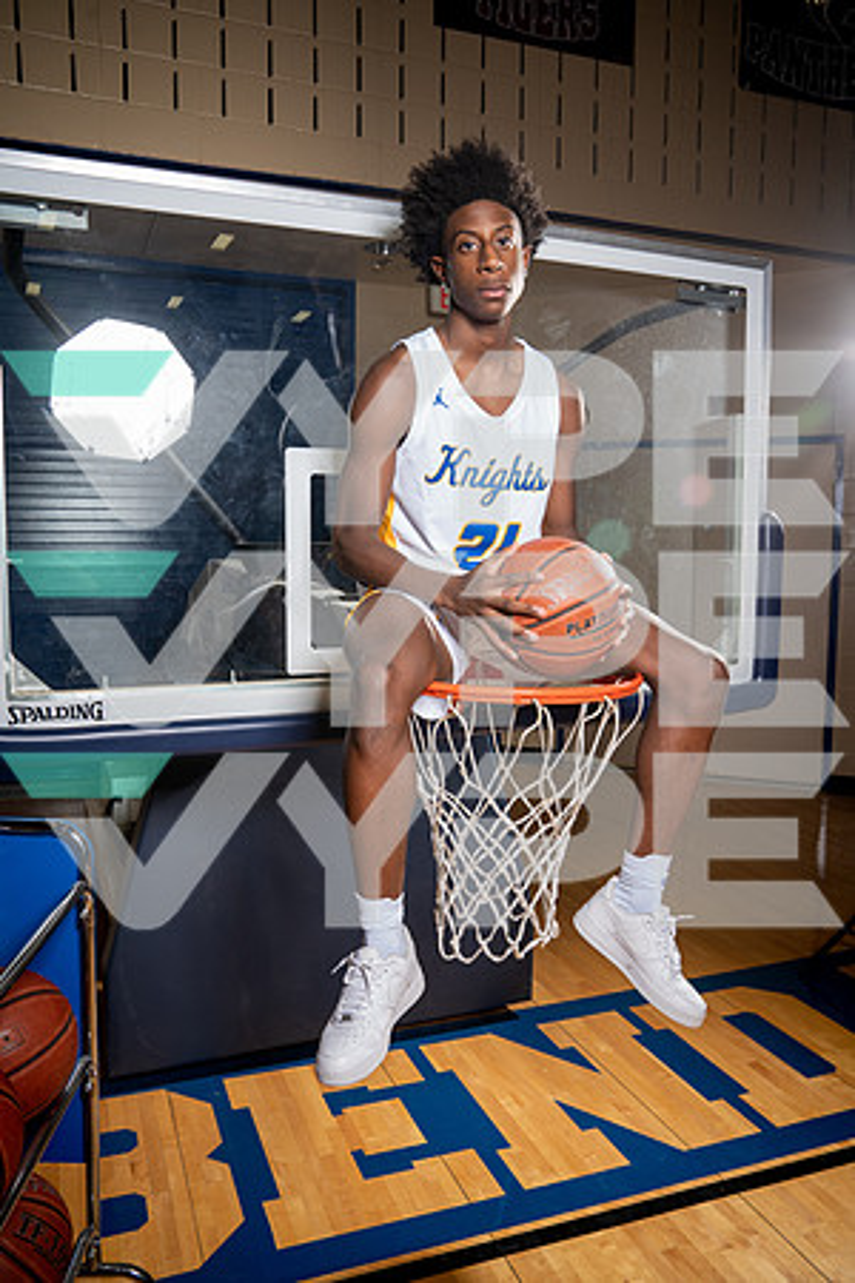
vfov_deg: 65.5
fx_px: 997
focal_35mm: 28
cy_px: 642
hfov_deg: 46.4
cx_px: 428
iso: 640
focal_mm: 28
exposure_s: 1/250
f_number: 8
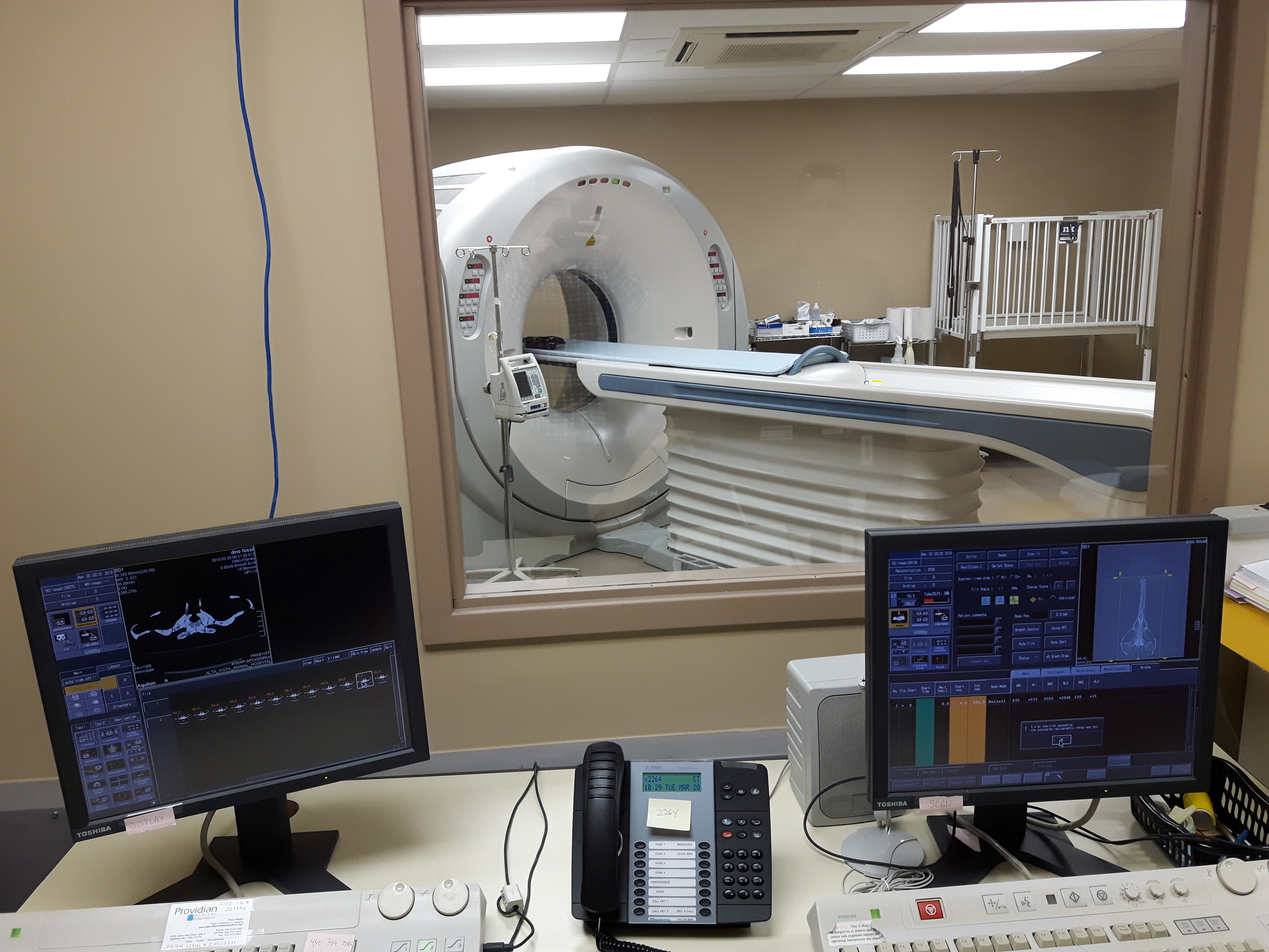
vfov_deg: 45.4
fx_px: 1136
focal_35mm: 31
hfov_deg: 58.4
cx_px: 634
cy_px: 476
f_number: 1.9
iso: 100
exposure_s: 1/33
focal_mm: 3.7
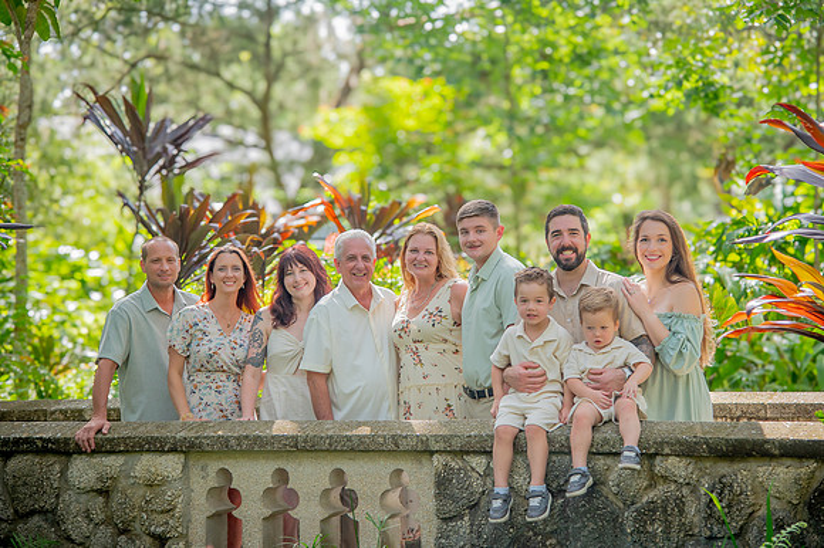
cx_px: 434
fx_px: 1967
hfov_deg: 23.7
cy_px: 260
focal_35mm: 86
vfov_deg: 15.9
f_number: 4
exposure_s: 1/400
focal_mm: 78
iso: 320
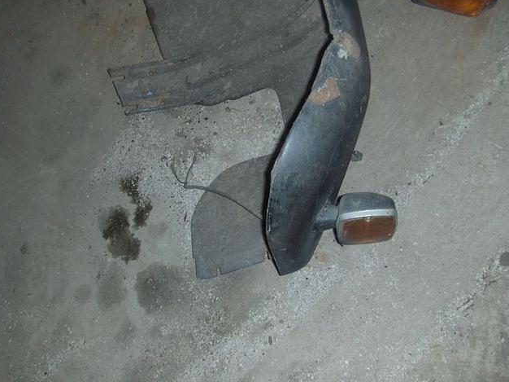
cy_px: 194
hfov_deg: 44.8
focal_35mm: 42
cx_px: 255
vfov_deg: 34.3
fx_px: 617
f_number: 3.5
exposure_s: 1/60
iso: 100
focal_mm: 6.5
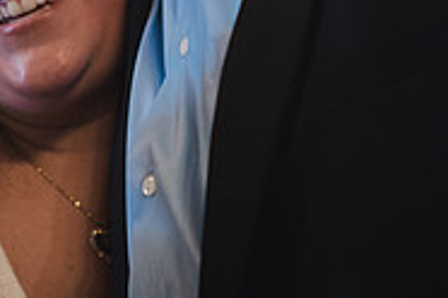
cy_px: -163
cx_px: 157
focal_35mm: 279
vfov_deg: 4.9
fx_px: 3472
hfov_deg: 7.4
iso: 1600
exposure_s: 1/200
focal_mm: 85
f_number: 2
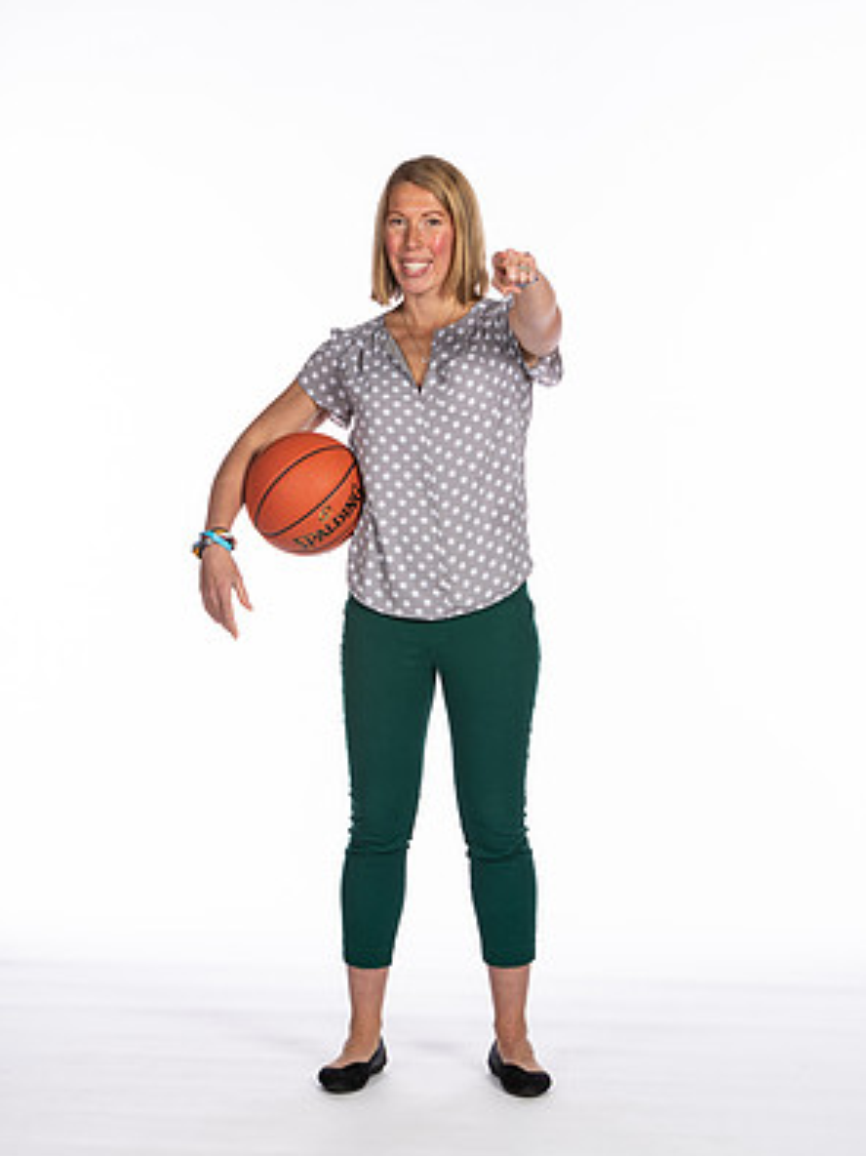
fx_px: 3838
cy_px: 553
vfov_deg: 17.1
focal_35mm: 115
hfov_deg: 12.9
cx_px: 433
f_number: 5.6
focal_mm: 70
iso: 100
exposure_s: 1/100
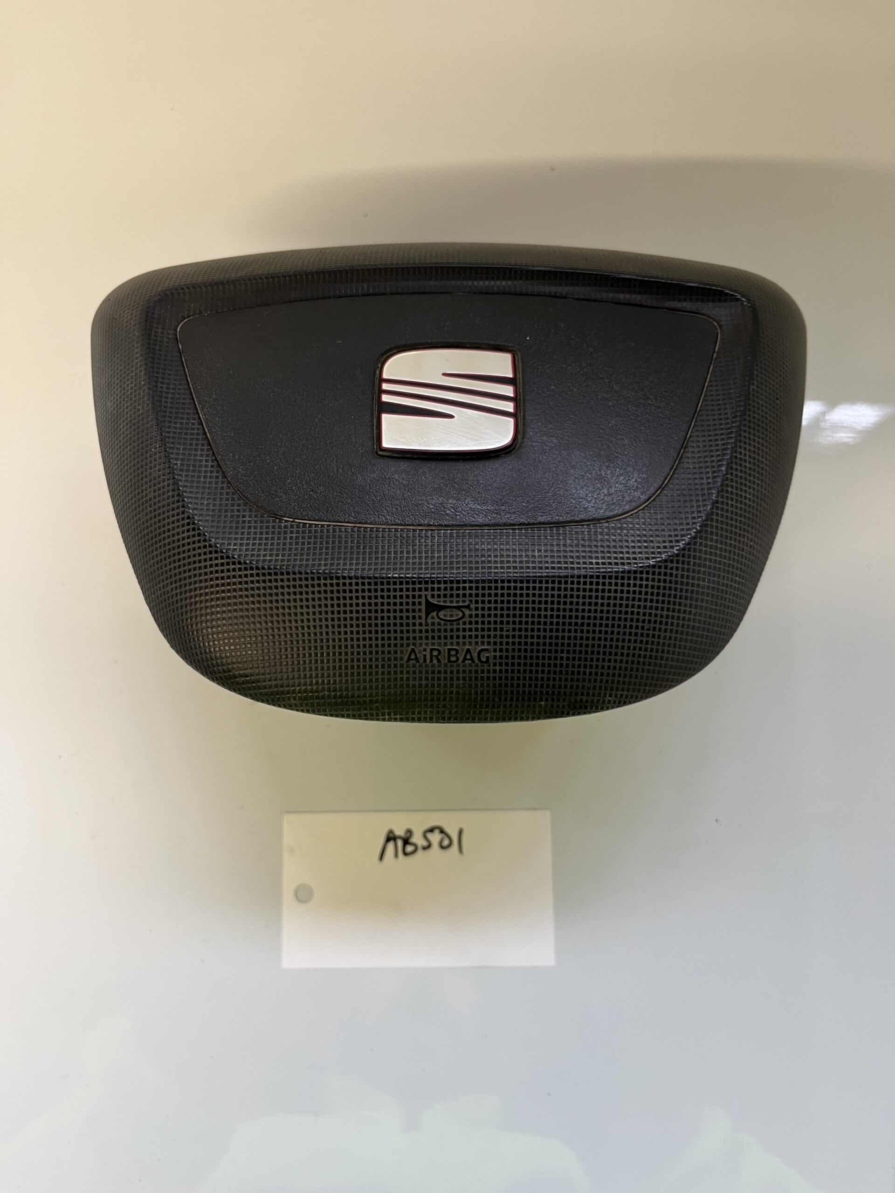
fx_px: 896
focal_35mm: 26
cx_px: 448
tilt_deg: -81.2
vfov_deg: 67.3
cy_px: 596
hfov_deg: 53.1
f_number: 1.6
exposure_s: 1/50
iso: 80
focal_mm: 5.1
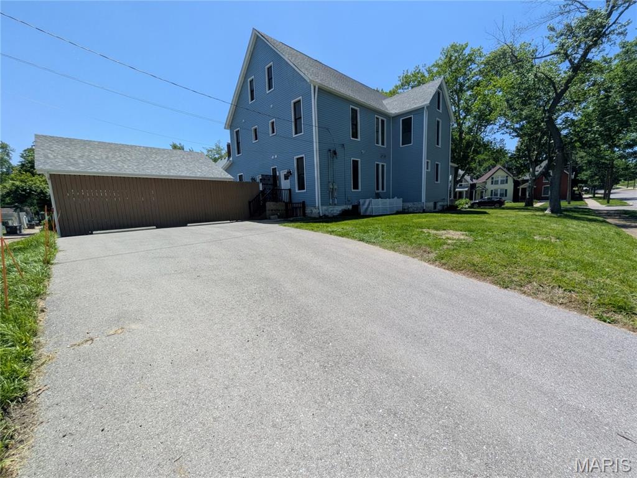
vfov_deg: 85.7
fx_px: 258
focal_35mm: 14
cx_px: 318
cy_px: 239
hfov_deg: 102.1
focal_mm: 1.83
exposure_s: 1/1481
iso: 52
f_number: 2.2
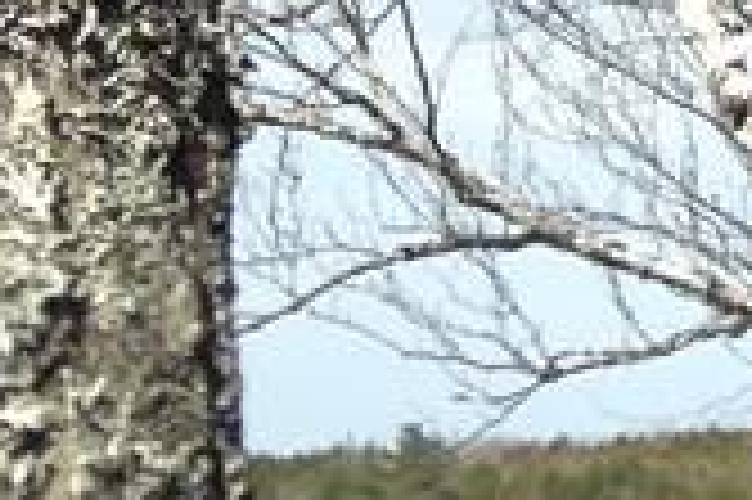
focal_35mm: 211
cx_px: 2116
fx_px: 4403
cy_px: -365
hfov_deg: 8.5
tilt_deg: +14.1
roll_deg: -0.7
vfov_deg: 6.4
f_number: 2.4
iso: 50
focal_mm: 4.12
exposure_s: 1/1085
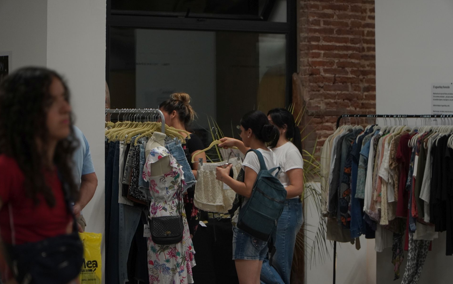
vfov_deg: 8.1
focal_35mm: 162
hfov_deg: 13.0
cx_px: 225
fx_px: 1994
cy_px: 152
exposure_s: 1/60
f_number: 4
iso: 1000
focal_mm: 105
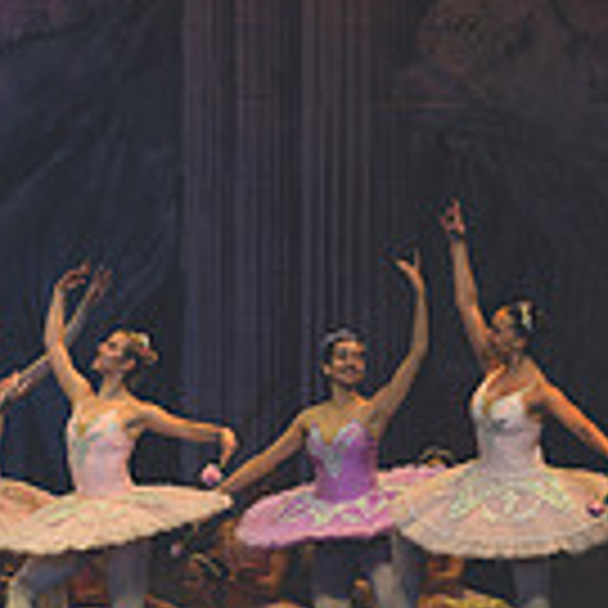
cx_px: -155
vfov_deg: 4.9
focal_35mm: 360
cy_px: 329
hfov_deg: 4.8
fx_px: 7154
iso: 500
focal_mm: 92
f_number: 2.8
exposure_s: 1/500
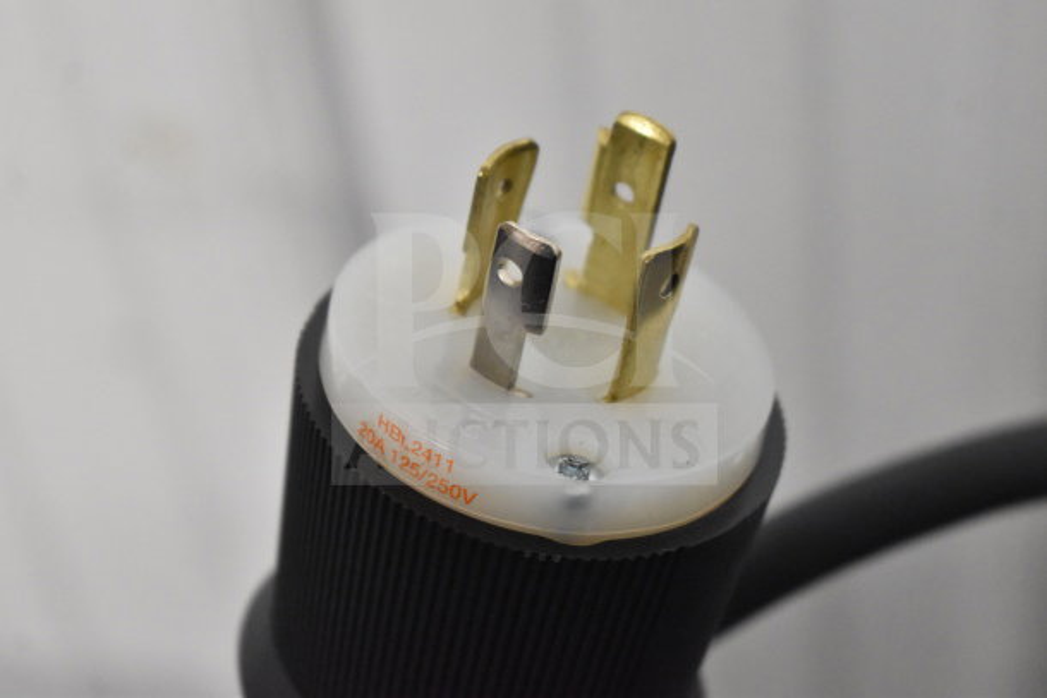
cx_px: 524
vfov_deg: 16.6
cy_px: 349
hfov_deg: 24.6
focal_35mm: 82
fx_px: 2400
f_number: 5.6
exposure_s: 1/100
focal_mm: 55
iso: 6400
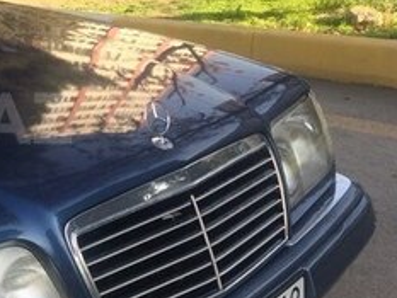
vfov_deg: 18.0
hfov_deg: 21.7
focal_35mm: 82
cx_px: -102
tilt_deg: -17.1
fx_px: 941
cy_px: 118
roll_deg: +7.0
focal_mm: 4.15
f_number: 2.2
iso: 32
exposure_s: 1/436
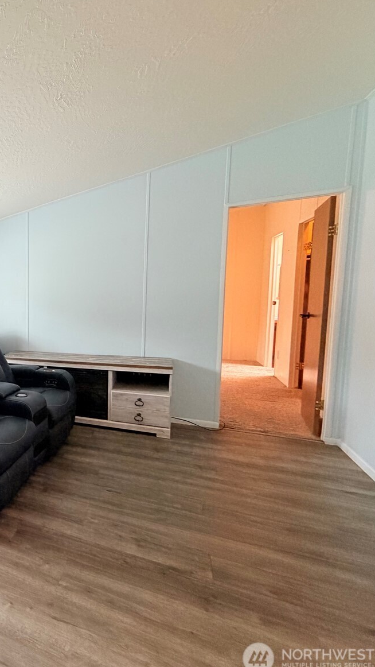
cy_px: 337
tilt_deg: -7.0
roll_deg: +1.8
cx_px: -67
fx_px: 371
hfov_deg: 39.7
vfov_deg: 83.8
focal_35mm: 21
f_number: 2.2
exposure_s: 1/121
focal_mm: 2.22
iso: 250
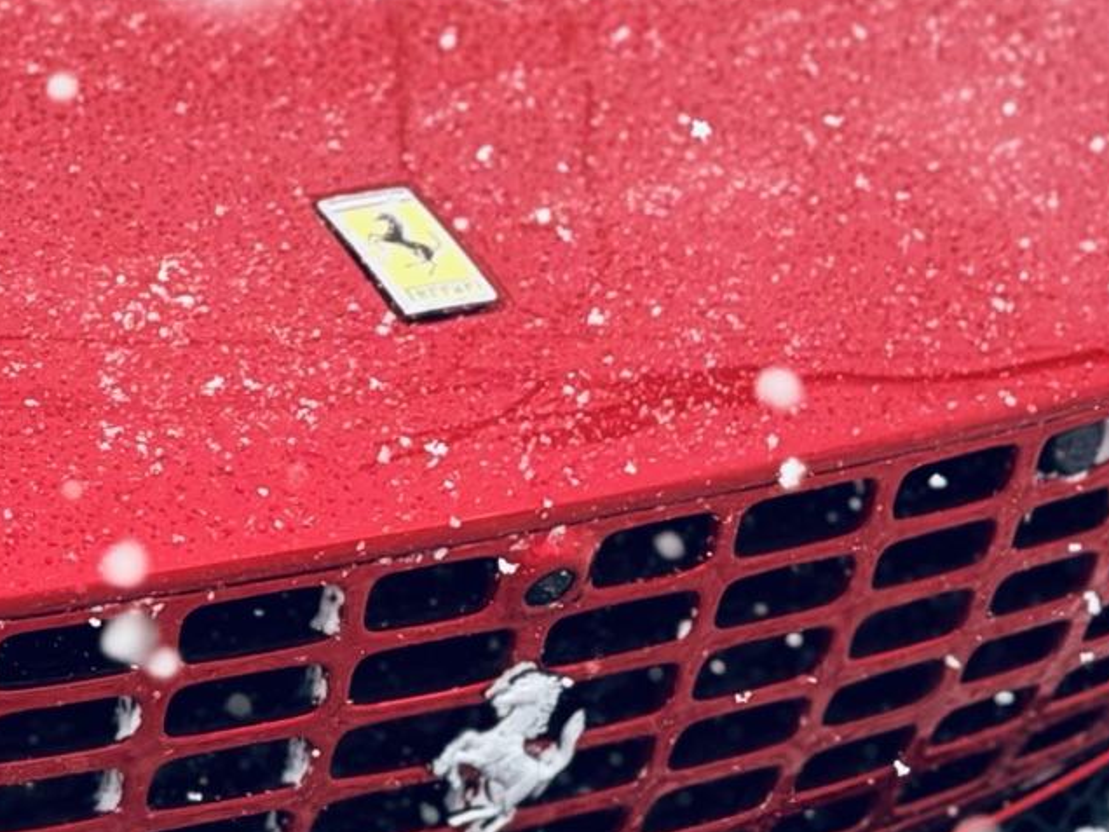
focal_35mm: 166
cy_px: 384
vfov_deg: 8.9
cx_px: -155
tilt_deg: -15.8
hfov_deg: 11.7
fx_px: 5318
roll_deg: +1.7
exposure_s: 1/1484
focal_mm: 6.76
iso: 80
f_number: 1.78
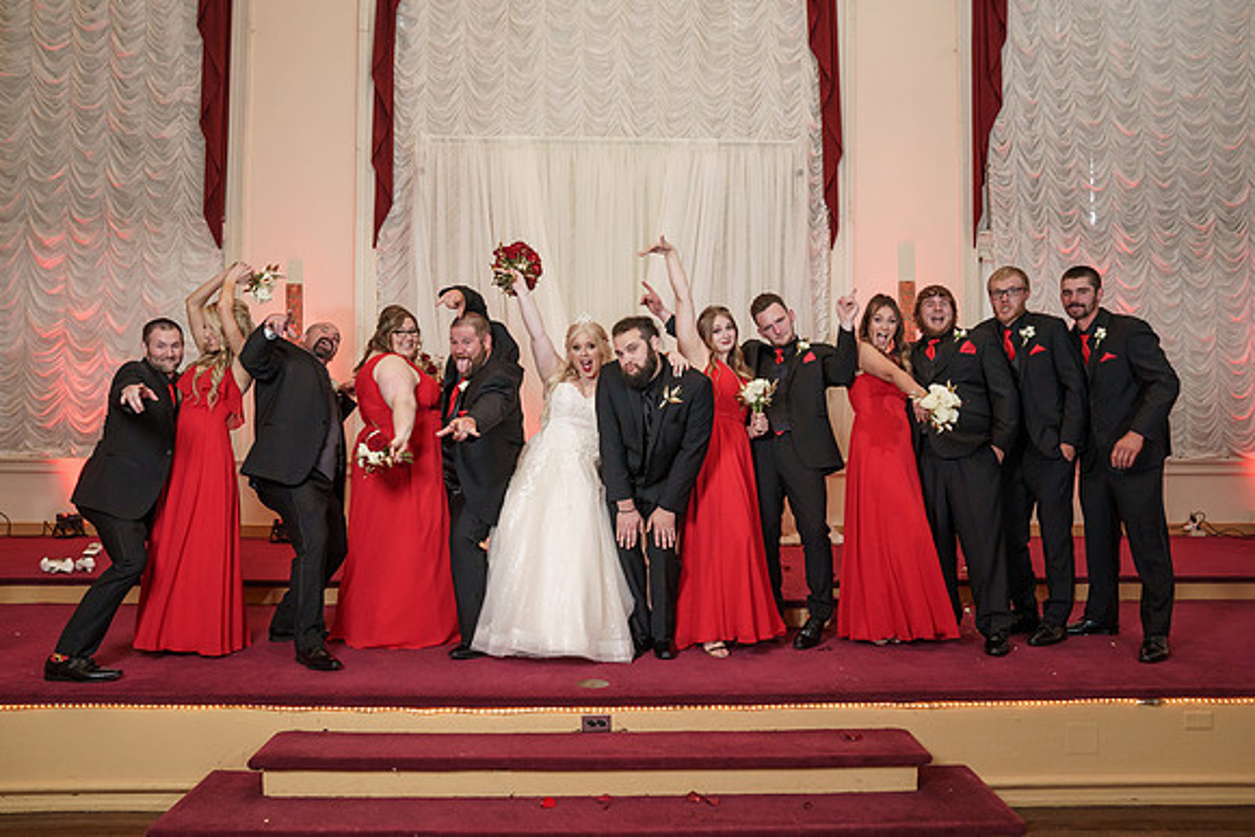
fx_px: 956
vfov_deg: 47.3
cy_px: 418
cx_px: 628
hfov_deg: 66.5
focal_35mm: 27
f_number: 4
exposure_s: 1/160
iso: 2000
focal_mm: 27
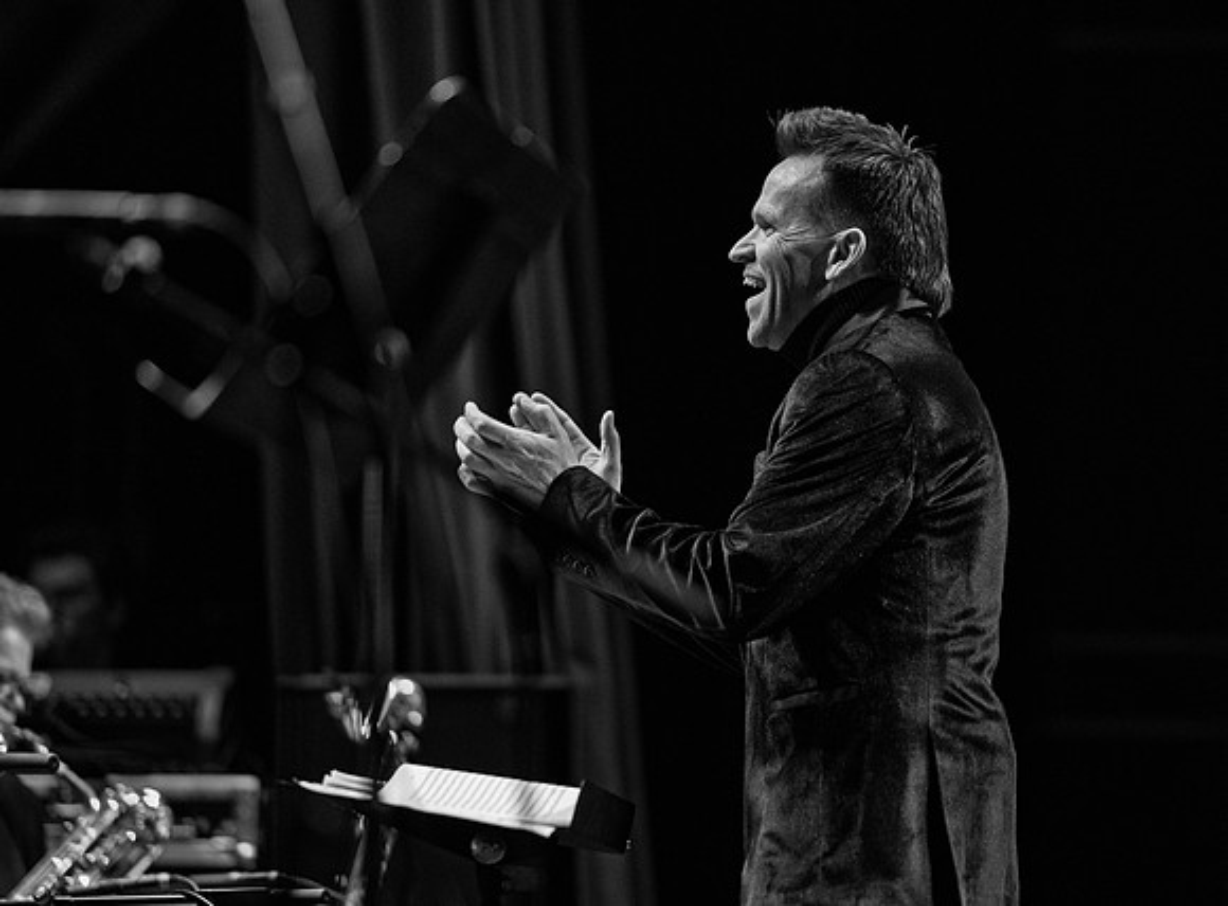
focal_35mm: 215
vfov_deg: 6.8
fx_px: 7583
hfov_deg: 9.3
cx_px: 681
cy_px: 453
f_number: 2.8
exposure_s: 1/400
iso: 6400
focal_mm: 200
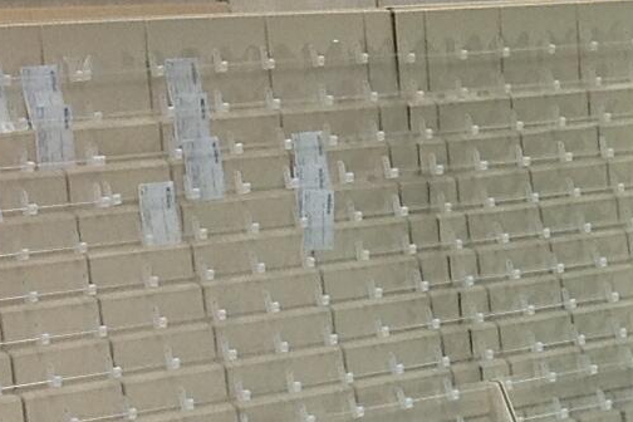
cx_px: 967
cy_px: 221
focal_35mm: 187
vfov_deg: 7.3
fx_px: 3288
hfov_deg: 10.6
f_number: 2.4
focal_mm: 4.28
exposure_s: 1/30
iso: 80
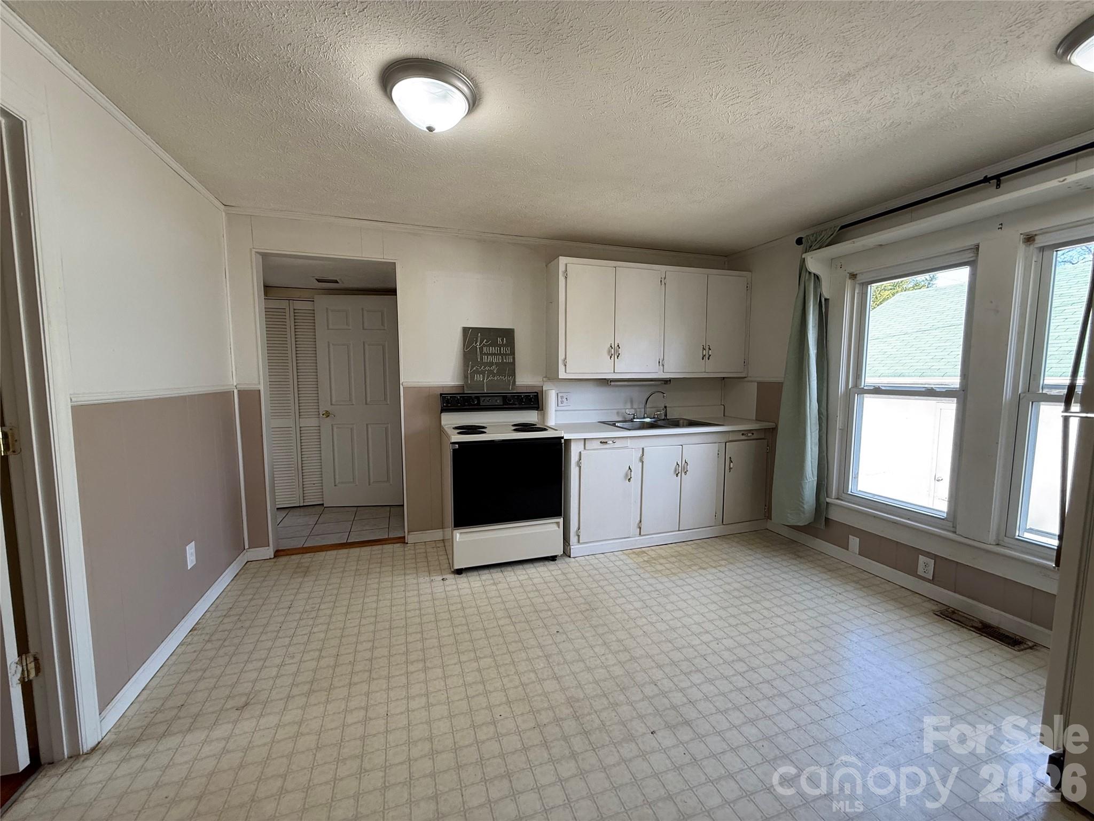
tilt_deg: -4.9
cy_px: 410
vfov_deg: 85.7
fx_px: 442
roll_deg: -0.7
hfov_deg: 102.1
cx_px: 547
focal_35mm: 14
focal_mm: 2.22
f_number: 2.2
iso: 125
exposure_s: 1/120
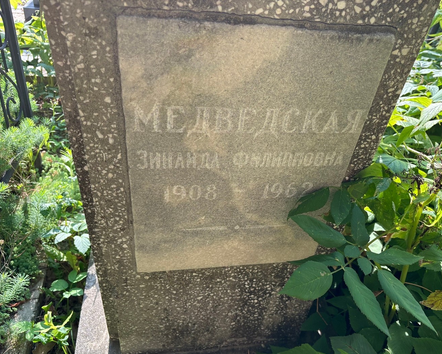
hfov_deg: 62.1
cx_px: 242
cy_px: 182
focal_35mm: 28
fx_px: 366
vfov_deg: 51.5
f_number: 1.6
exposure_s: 1/323
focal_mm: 5.96
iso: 50
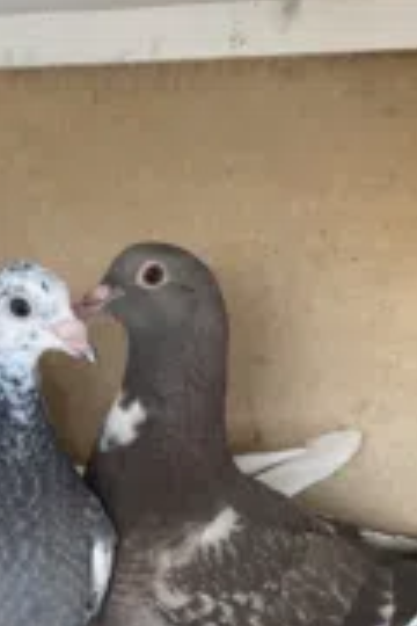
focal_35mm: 60
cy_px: 647
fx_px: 1042
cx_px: -21
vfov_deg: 30.7
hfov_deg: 21.6
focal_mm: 4.25
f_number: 1.8
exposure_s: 1/65
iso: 125
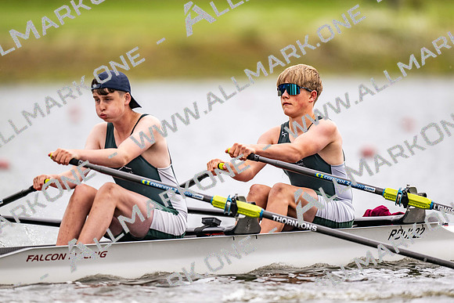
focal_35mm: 600
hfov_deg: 3.4
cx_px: 227
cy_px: 152
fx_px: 7568
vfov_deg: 2.3
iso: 360
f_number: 4
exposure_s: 1/2500
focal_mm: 600
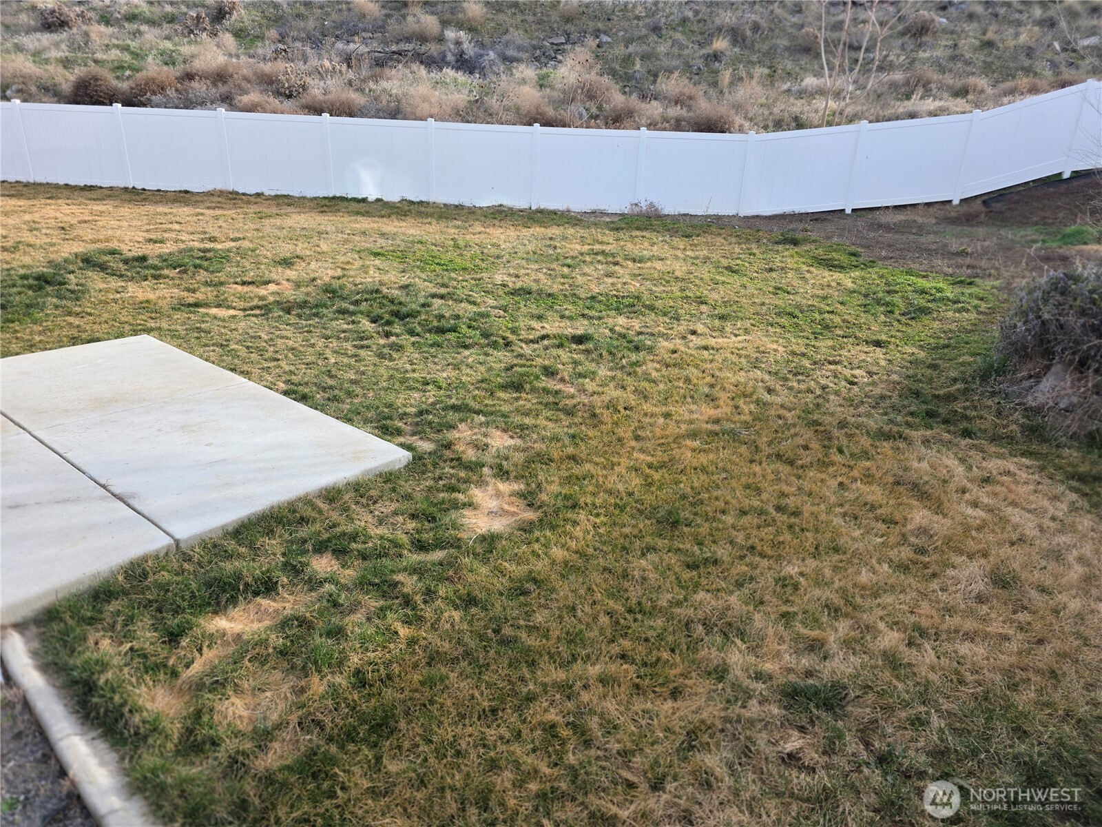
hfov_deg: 73.9
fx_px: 732
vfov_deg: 58.9
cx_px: 551
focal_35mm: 23
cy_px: 414
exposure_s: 1/1606
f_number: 1.7
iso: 80
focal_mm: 6.3
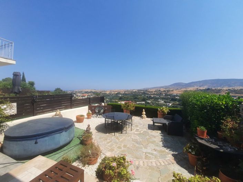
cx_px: 122
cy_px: 91
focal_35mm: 13
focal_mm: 1.74
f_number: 2.2
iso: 40
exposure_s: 1/1634
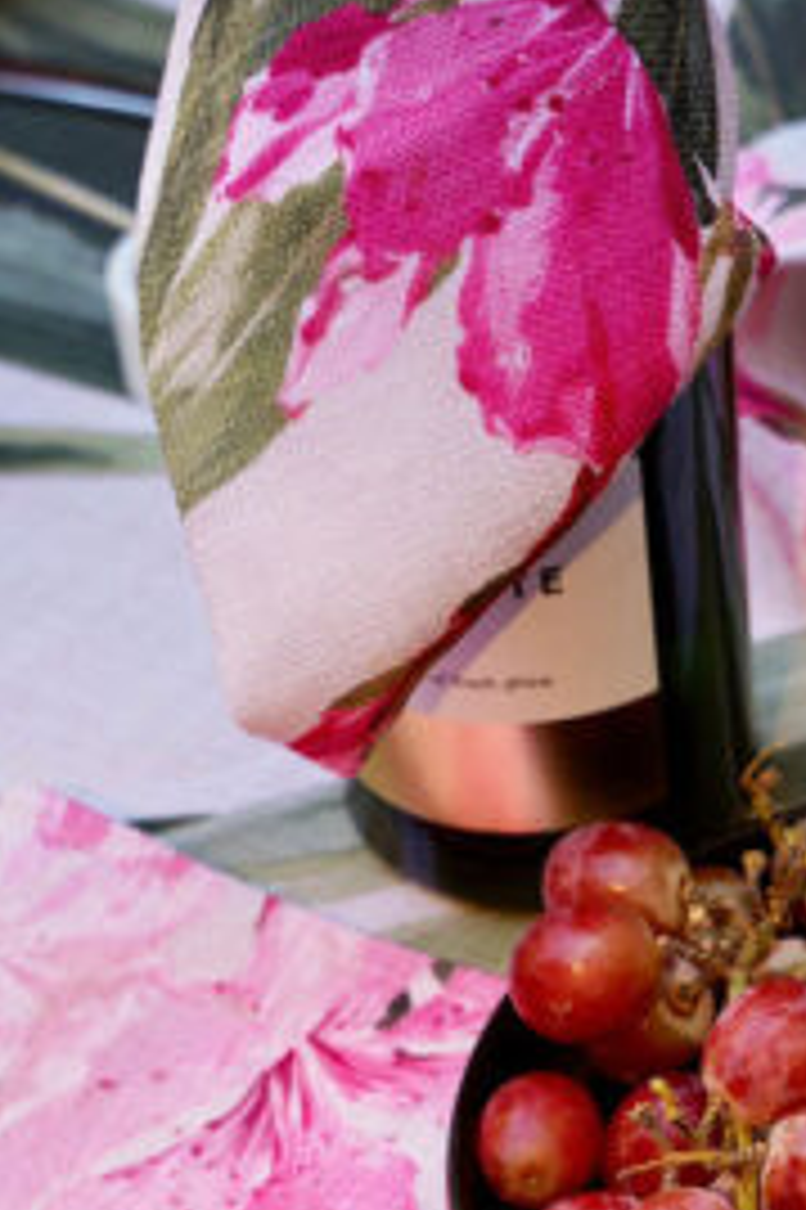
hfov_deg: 10.6
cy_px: 1318
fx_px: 4283
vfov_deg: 15.7
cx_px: 835
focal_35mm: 127
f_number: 4
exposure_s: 1/160
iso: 200
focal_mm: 42.8
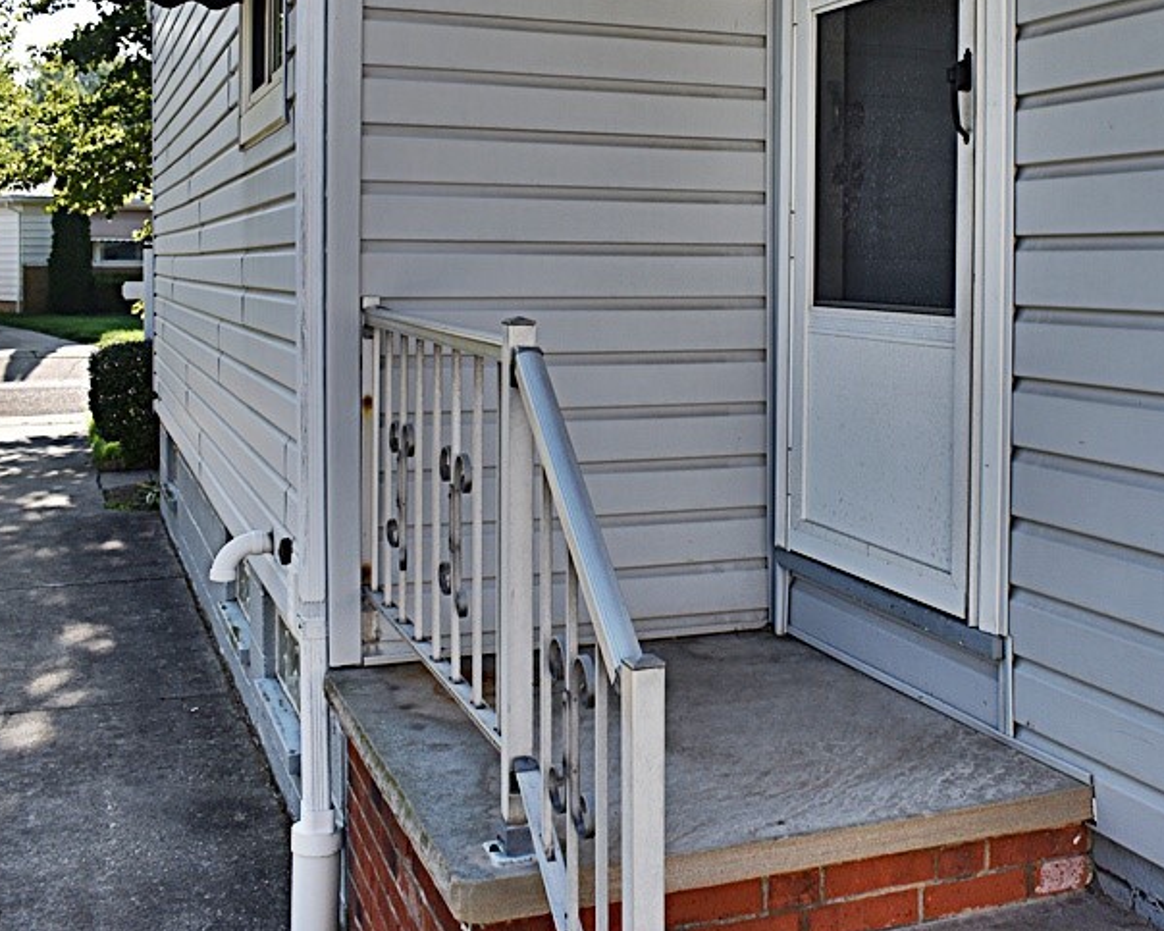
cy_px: 282
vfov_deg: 34.4
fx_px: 1481
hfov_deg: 42.2
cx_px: 804
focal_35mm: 43
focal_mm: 18
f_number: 8
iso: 140
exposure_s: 1/250
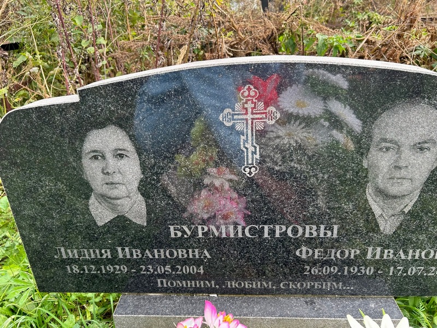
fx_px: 328
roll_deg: +1.0
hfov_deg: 67.3
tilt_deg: -20.9
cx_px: 218
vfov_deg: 53.1
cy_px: 164
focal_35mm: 26
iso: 40
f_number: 1.5
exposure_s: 1/251
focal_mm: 5.7
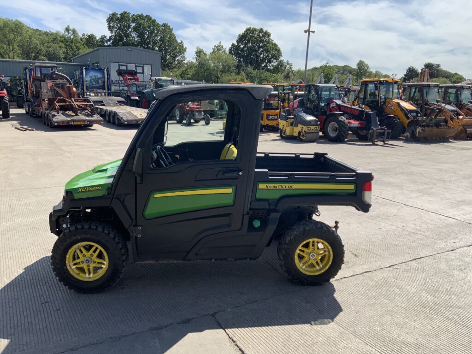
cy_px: 177
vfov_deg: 48.2
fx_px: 395
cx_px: 236
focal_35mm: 29
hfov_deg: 61.7
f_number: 1.8
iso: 16
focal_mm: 3
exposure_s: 1/1675
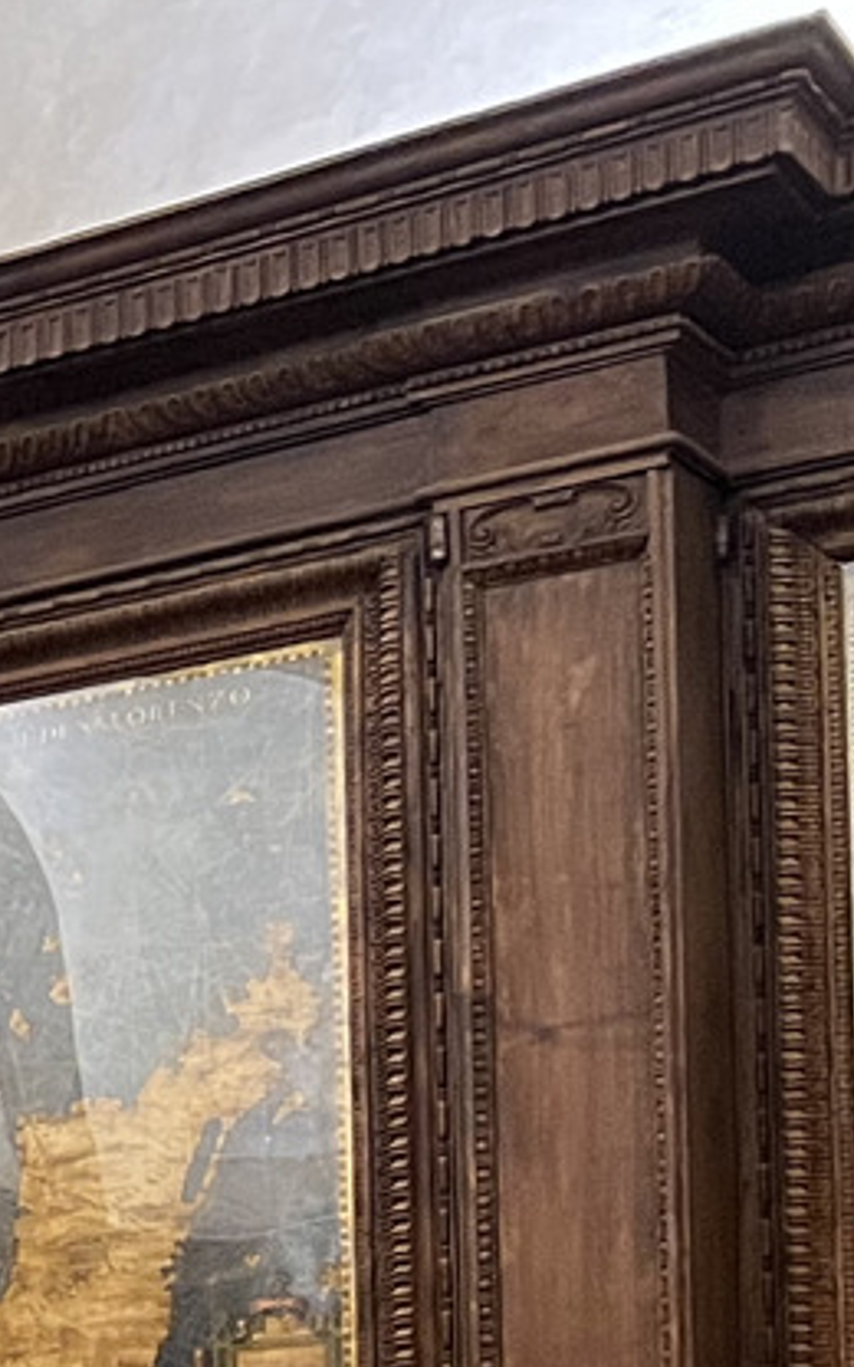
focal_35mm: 106
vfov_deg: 18.6
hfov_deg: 10.5
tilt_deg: +2.3
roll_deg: -0.1
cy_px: 1663
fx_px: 3947
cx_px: -1248
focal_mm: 5.7
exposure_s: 1/50
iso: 400
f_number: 1.5
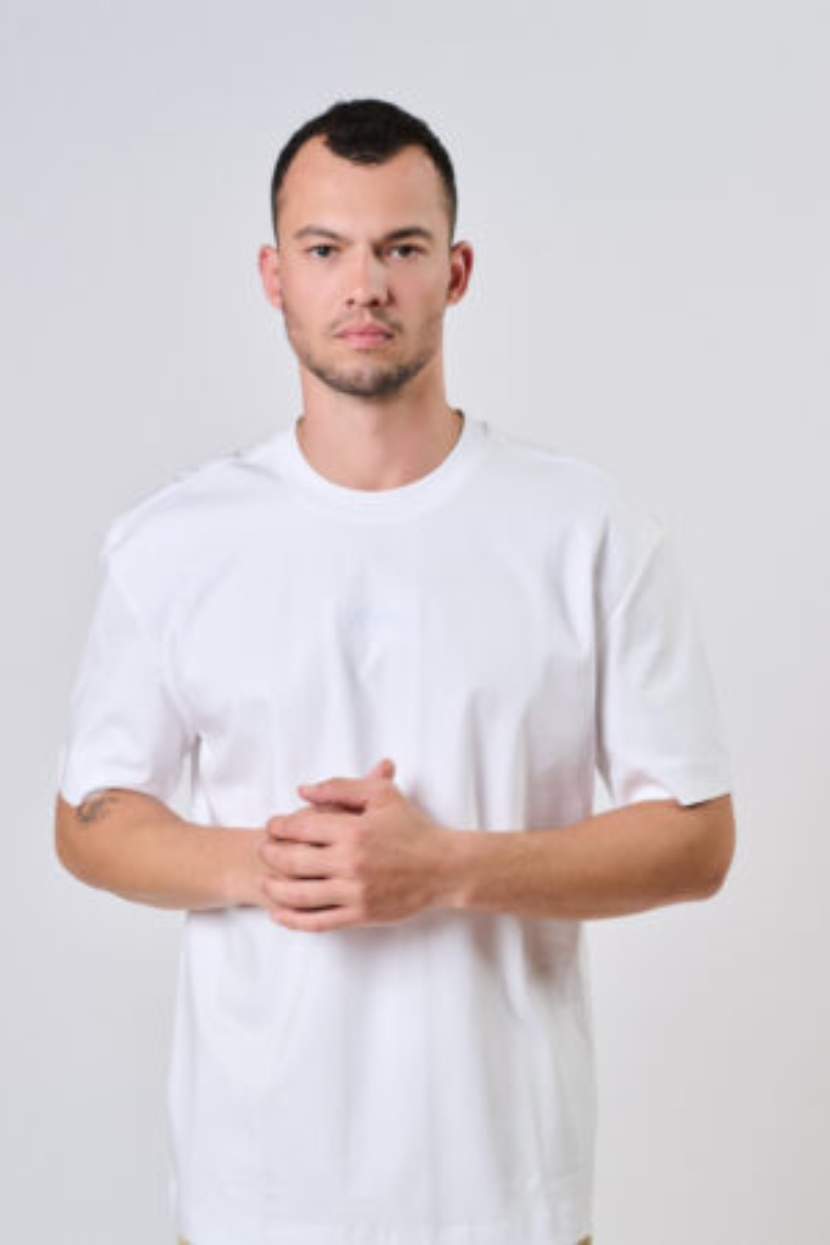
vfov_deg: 23.9
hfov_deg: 16.1
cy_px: 622
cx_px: 415
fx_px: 2939
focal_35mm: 85
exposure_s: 1/200
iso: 320
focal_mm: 85
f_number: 5
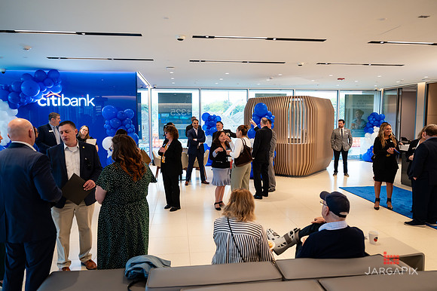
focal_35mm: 26
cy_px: 146
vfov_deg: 49.6
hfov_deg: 69.6
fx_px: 314
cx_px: 218
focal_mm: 25
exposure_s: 1/200
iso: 640
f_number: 3.2
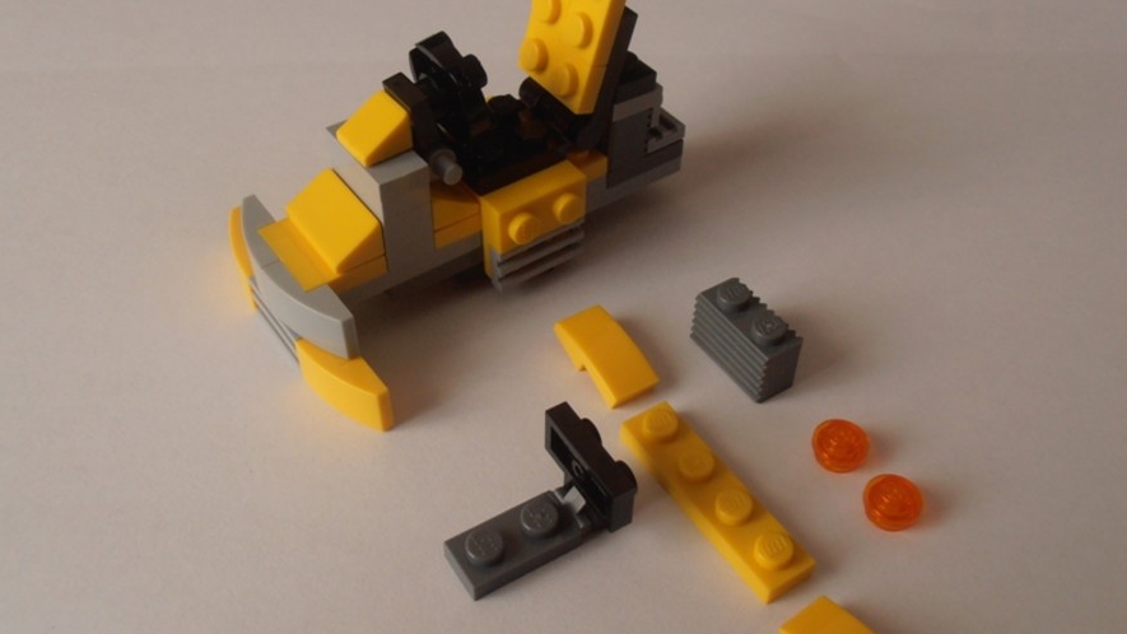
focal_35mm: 41
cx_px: 567
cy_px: 329
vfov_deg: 29.0
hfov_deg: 49.4
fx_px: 1225
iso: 125
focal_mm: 6.61
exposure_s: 1/30
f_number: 3.9
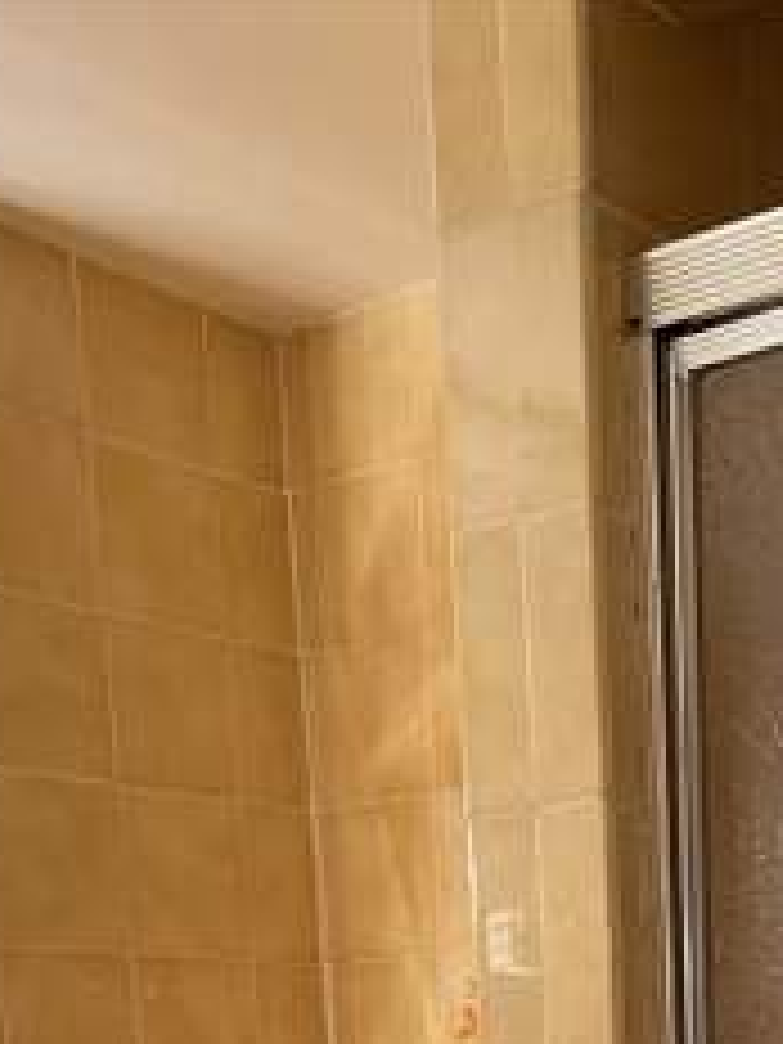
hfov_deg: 21.0
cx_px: 652
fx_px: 2081
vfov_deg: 24.0
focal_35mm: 69
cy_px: 1431
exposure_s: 1/60
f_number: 1.6
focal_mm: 5.1
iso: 250
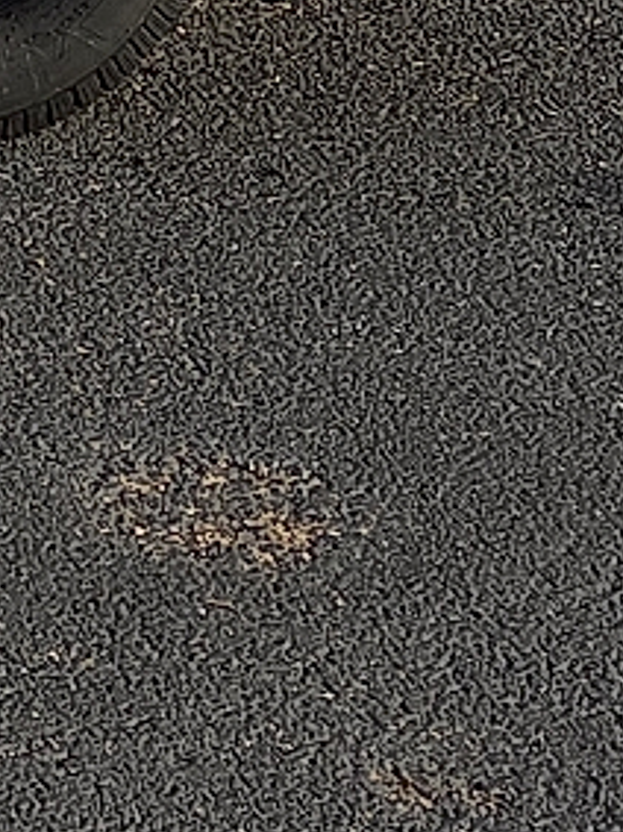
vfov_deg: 10.9
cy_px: -870
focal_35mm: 164
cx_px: -1302
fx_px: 3938
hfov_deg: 7.8
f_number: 1.8
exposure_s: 1/2500
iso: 76
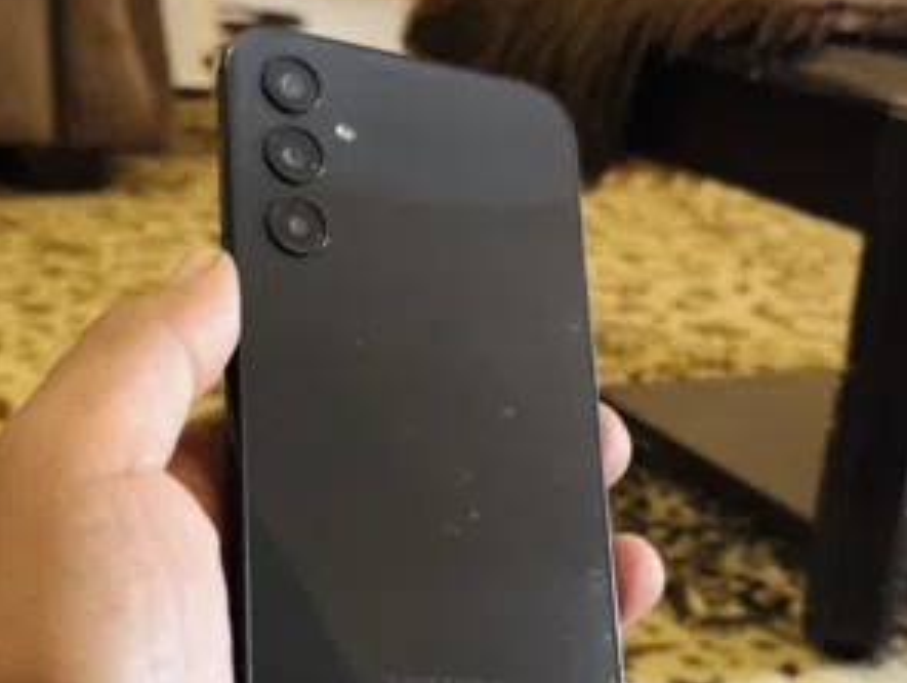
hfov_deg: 29.8
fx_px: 1705
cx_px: 449
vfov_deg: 22.5
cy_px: 468
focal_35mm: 65
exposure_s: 1/23
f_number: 1.78
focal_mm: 6.76
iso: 800
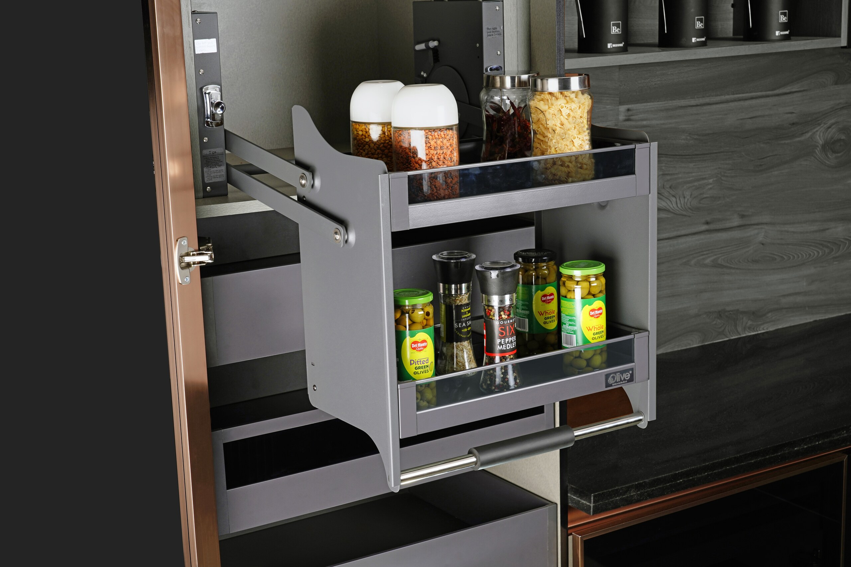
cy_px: 284
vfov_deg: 23.8
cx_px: 426
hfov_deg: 35.1
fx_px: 1347
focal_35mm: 57
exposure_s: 1/160
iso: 250
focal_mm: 57
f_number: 11
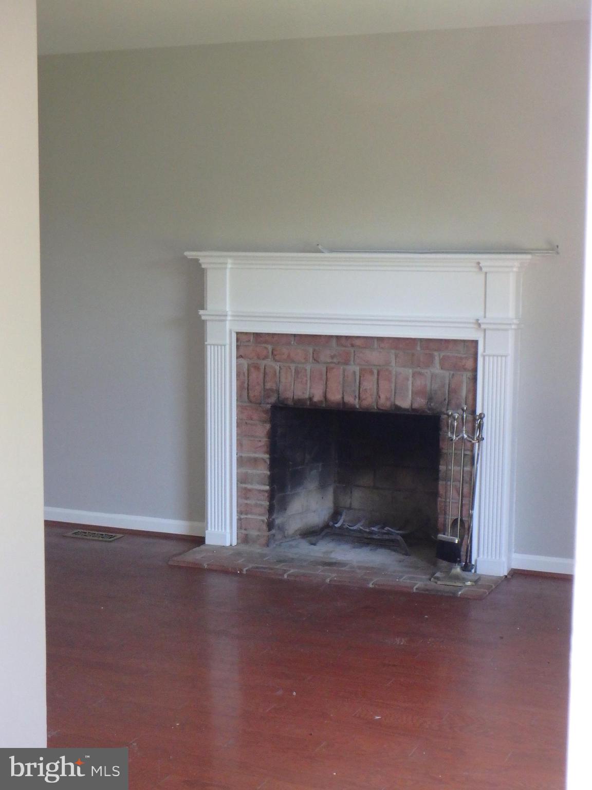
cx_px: 296
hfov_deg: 29.7
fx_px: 1117
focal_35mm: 49
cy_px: 395
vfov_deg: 38.9
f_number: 5.2
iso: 800
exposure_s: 1/50
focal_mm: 8.7
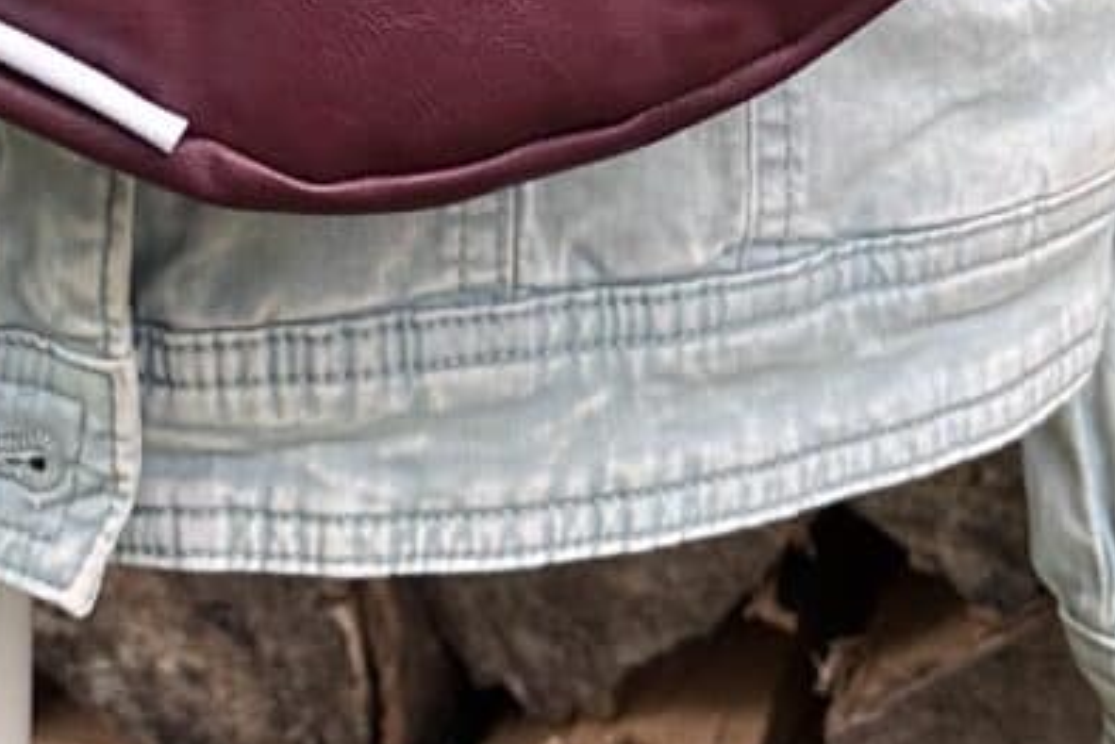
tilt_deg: -12.1
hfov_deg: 12.6
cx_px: 141
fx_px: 5019
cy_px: -1075
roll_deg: +0.0
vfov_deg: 7.8
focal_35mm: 162
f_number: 1.78
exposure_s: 1/489
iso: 80
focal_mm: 6.86
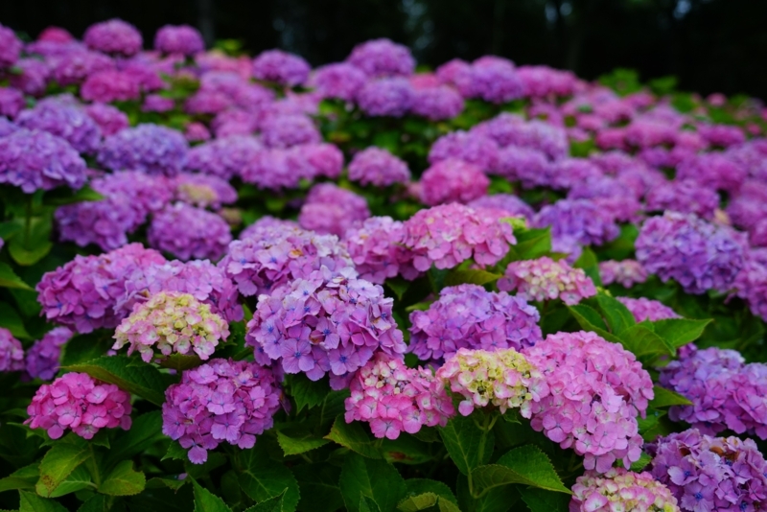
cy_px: 256
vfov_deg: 30.5
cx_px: 384
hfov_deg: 44.5
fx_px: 938
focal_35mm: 44
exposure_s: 1/1000
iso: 500
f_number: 4.5
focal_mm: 44
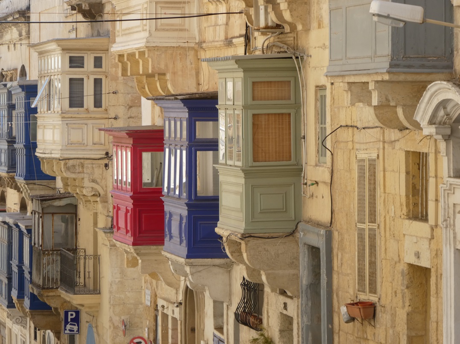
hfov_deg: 10.7
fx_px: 2458
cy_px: 172
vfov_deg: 8.0
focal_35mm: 185
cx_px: 230
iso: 80
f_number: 5.6
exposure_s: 1/125
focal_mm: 33.2
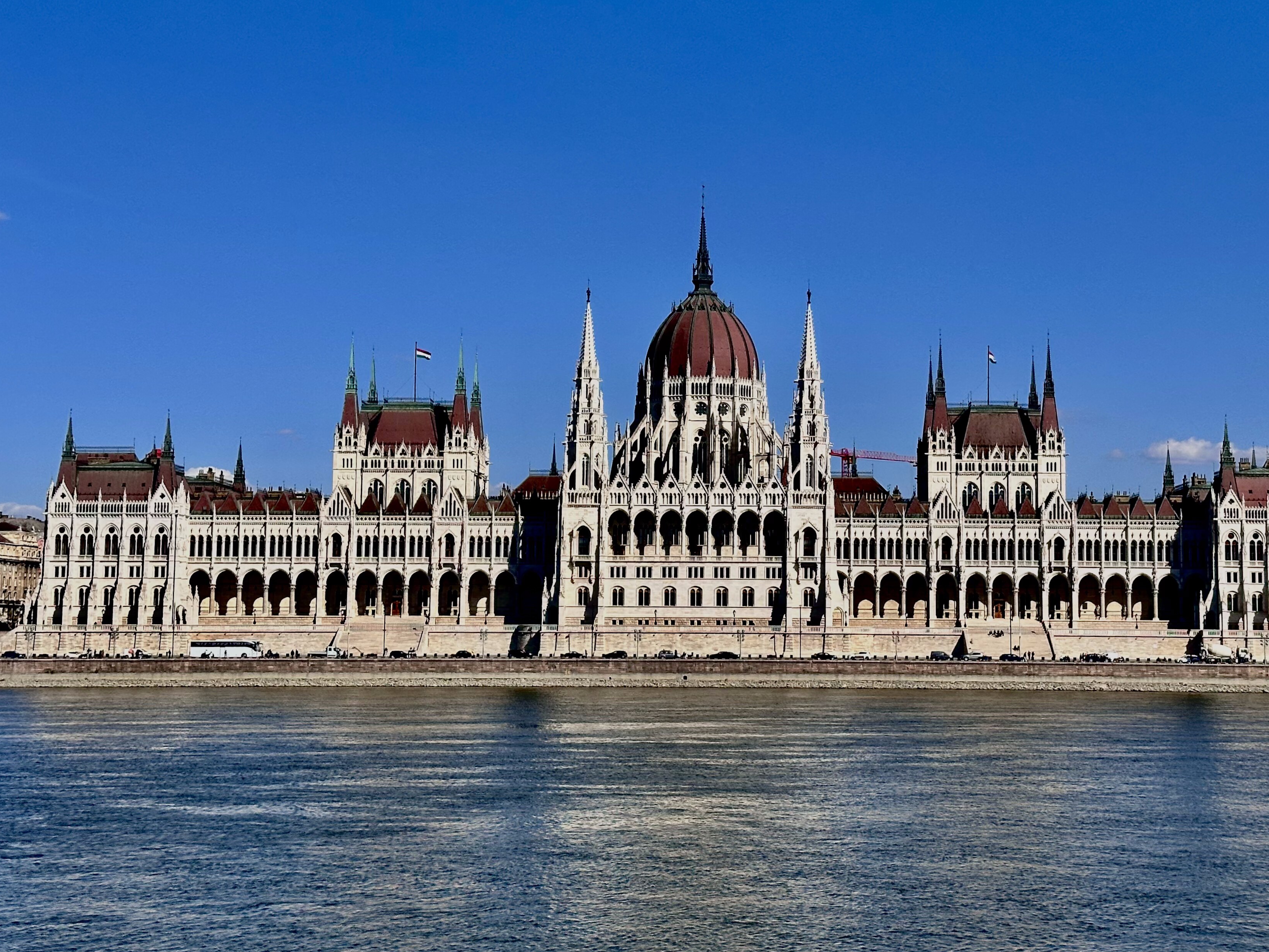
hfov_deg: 33.7
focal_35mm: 57
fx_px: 2090
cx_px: 724
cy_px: 399
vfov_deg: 25.6
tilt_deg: +6.1
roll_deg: -0.9
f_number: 1.78
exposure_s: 1/7092
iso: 64
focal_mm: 6.86
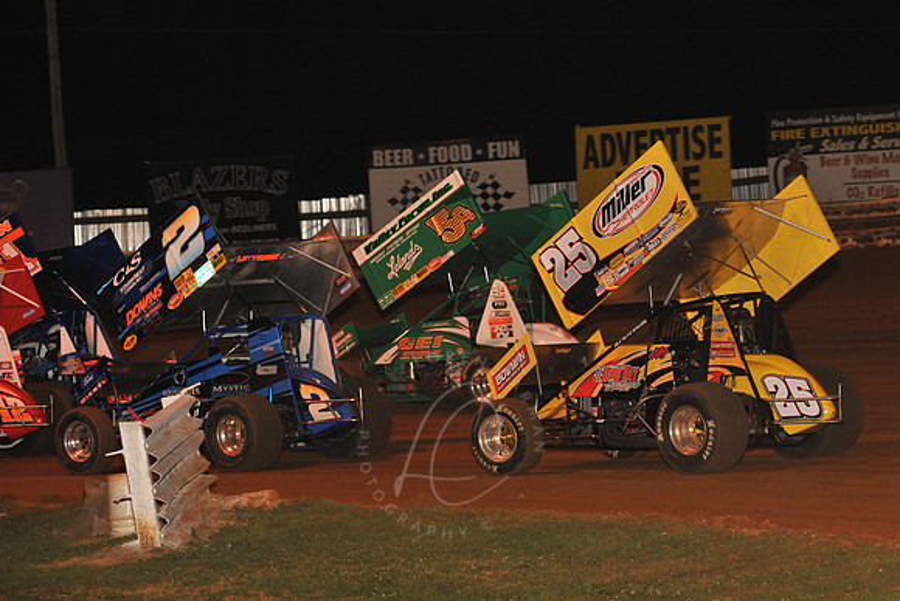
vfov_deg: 11.4
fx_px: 3001
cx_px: 450
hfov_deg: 17.1
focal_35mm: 120
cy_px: 300
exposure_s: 1/320
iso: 1000
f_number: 6.3
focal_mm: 120
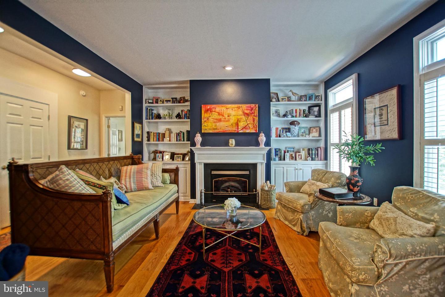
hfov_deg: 100.4
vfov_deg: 77.3
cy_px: 148
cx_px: 222
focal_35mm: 15
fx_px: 185
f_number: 3.5
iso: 800
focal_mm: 10
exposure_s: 1/60
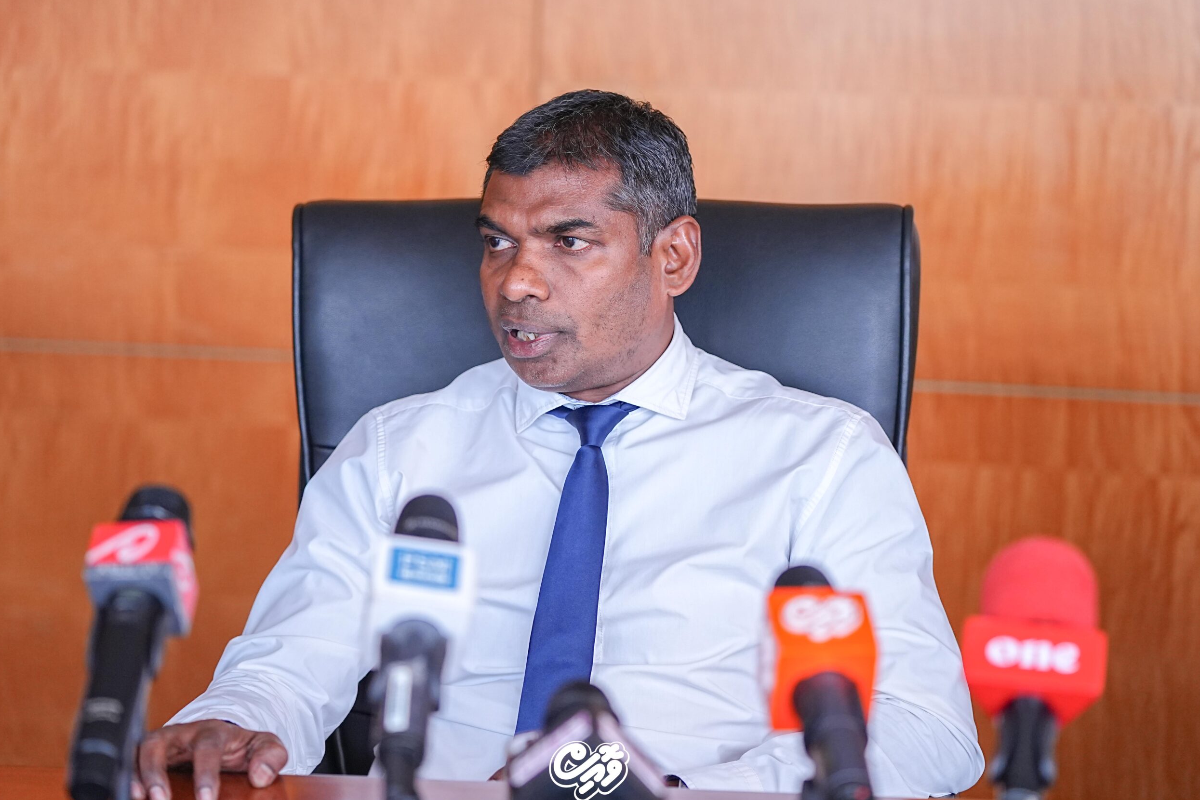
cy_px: 407
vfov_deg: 12.6
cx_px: 589
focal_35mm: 109
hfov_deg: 18.8
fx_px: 3633
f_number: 2.8
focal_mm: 106
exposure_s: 1/320
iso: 1600
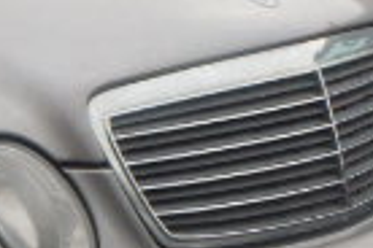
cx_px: -276
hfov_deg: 13.7
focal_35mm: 135
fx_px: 1399
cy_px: 170
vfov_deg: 10.1
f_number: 3.9
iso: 200
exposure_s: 1/60
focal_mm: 5
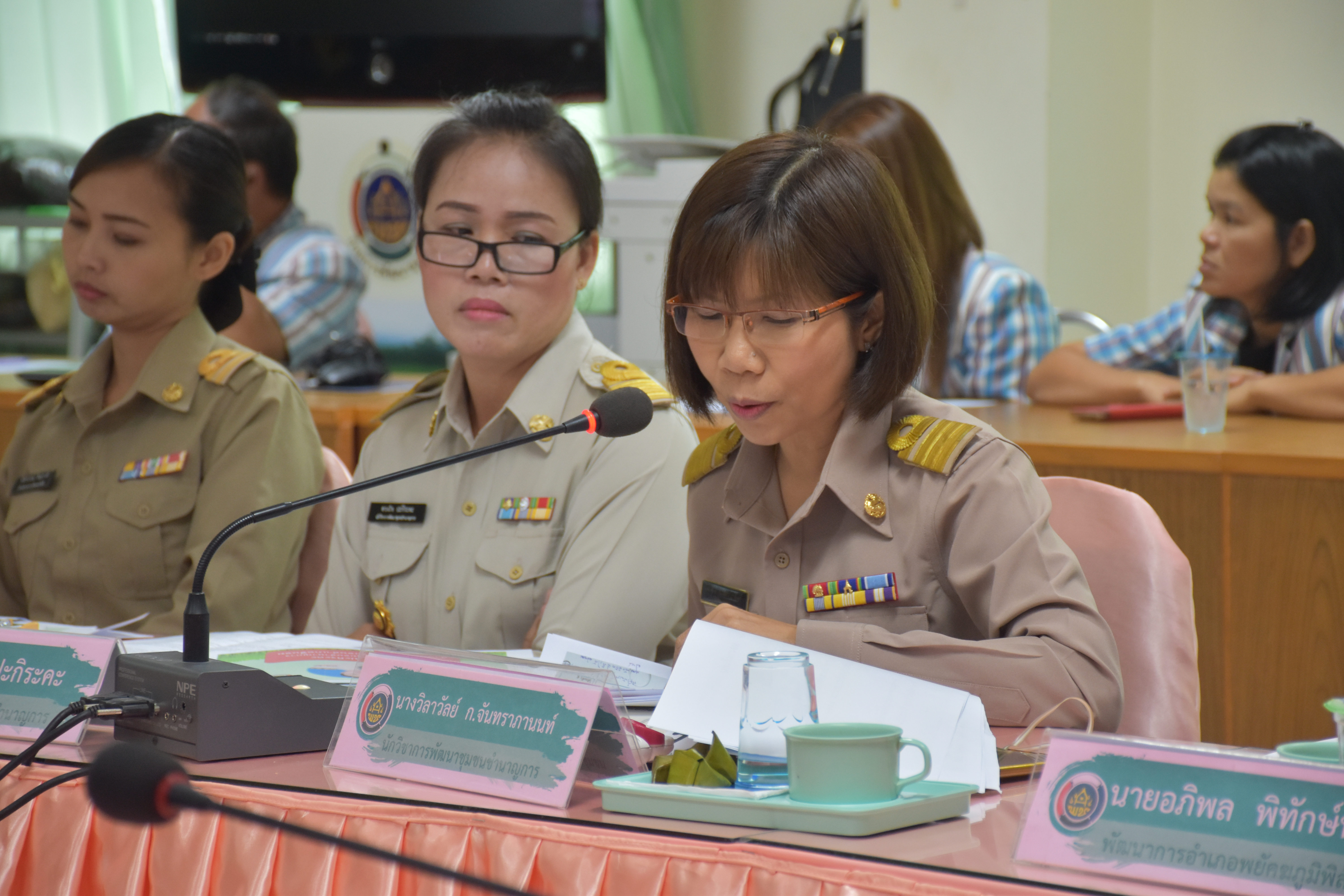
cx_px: 672
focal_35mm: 128
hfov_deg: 16.1
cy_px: 448
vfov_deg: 10.8
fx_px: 4760
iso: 1000
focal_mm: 85
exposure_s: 1/60
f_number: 5.3
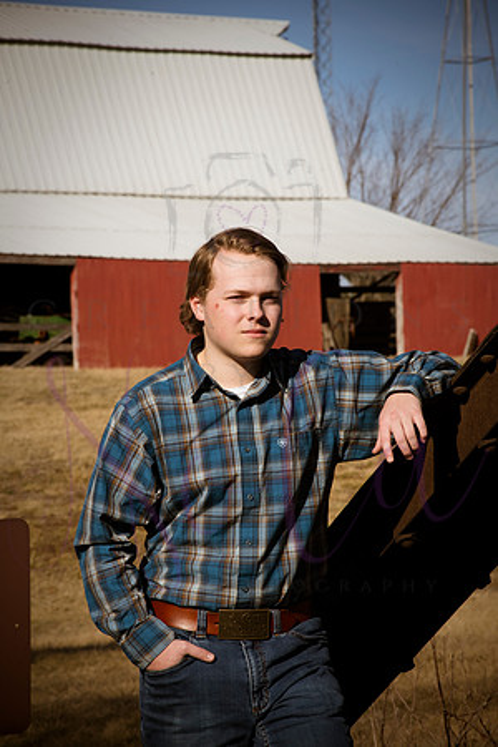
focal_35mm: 170
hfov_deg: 8.1
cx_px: 249
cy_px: 374
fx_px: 3527
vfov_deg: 12.1
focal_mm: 170
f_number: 20
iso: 800
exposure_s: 1/800
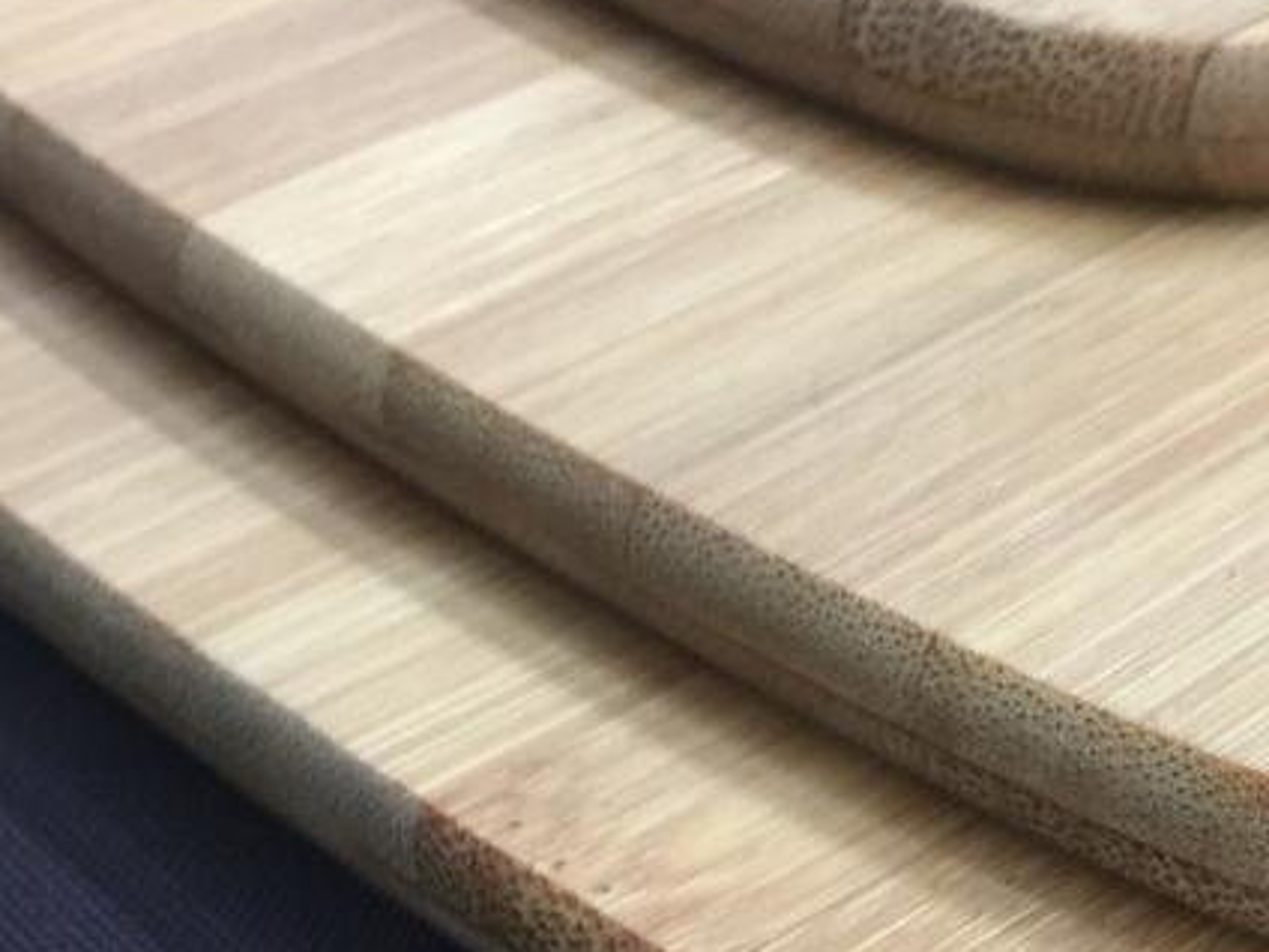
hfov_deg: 25.6
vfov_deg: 20.3
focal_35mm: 70
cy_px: 961
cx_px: 1413
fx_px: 2566
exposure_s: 1/17
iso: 80
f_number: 2.2
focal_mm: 4.15
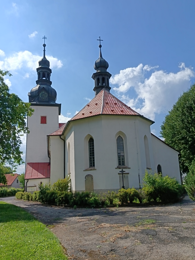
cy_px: 130
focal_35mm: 31
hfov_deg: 45.4
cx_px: 98
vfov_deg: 58.4
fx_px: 233
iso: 100
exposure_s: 1/676
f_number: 1.75
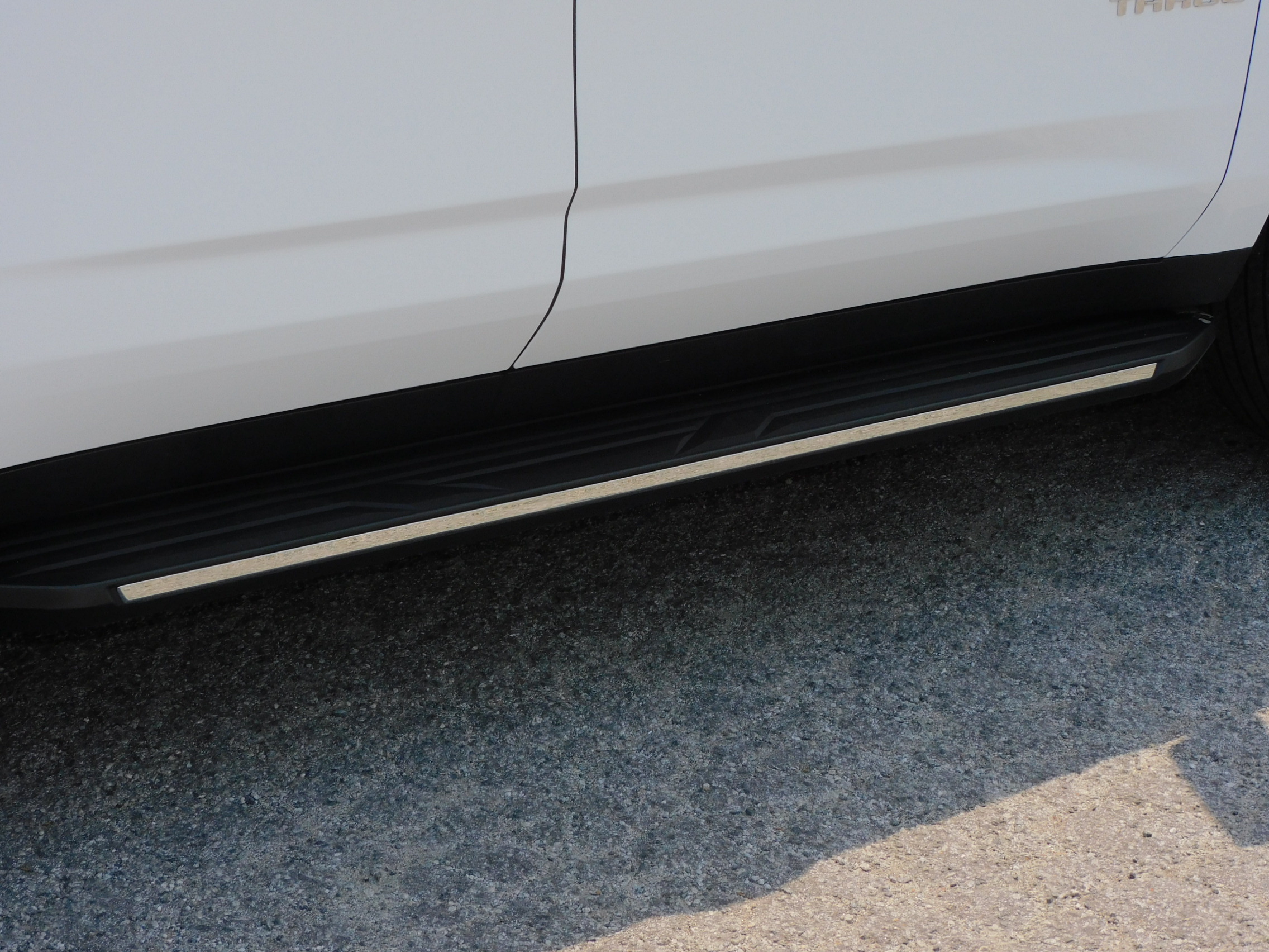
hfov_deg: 23.0
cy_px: 476
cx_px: 634
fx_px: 3116
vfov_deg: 17.4
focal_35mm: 85
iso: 125
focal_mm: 15.2
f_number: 4.5
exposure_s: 1/800
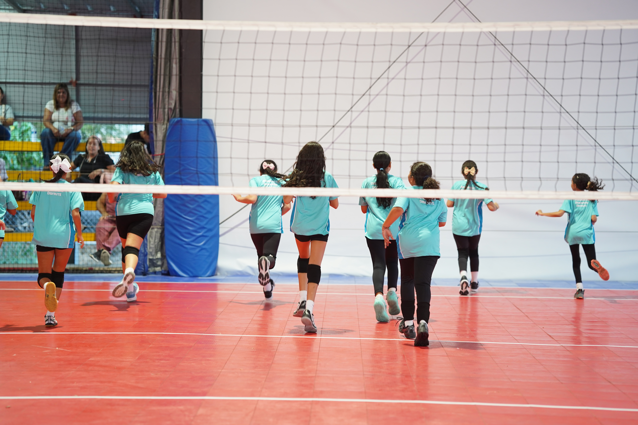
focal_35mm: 85
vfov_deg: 16.1
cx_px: 319
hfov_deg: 23.9
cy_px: 212
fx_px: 1506
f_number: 2
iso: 1000
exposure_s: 1/160
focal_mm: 85
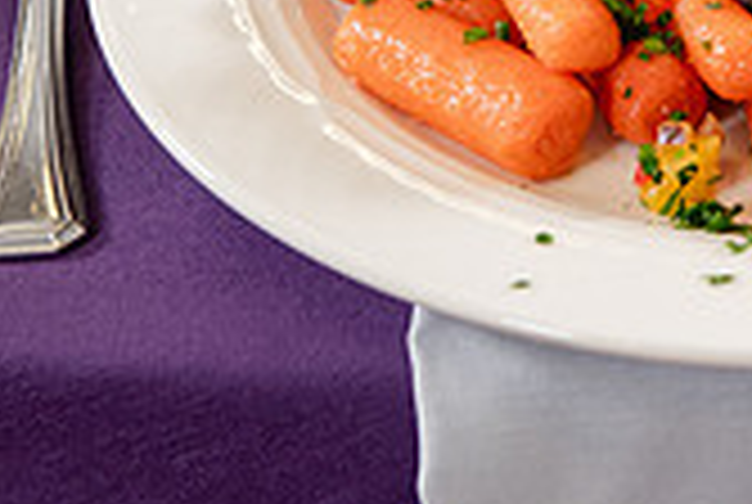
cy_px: -214
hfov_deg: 10.1
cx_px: 833
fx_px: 4206
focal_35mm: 201
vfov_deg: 6.8
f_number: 3.5
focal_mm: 58
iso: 400
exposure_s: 1/160
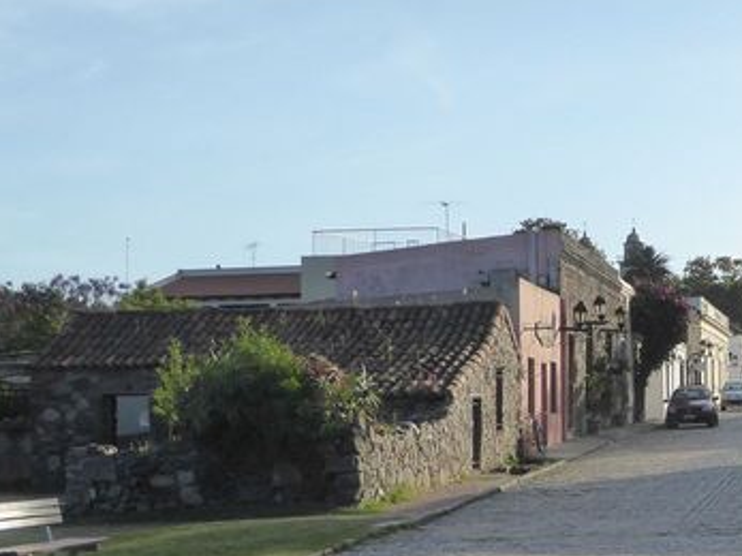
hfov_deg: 22.8
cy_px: 346
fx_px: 1779
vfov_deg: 17.7
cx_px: 701
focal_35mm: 83
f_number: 4
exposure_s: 1/640
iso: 160
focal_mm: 6.3
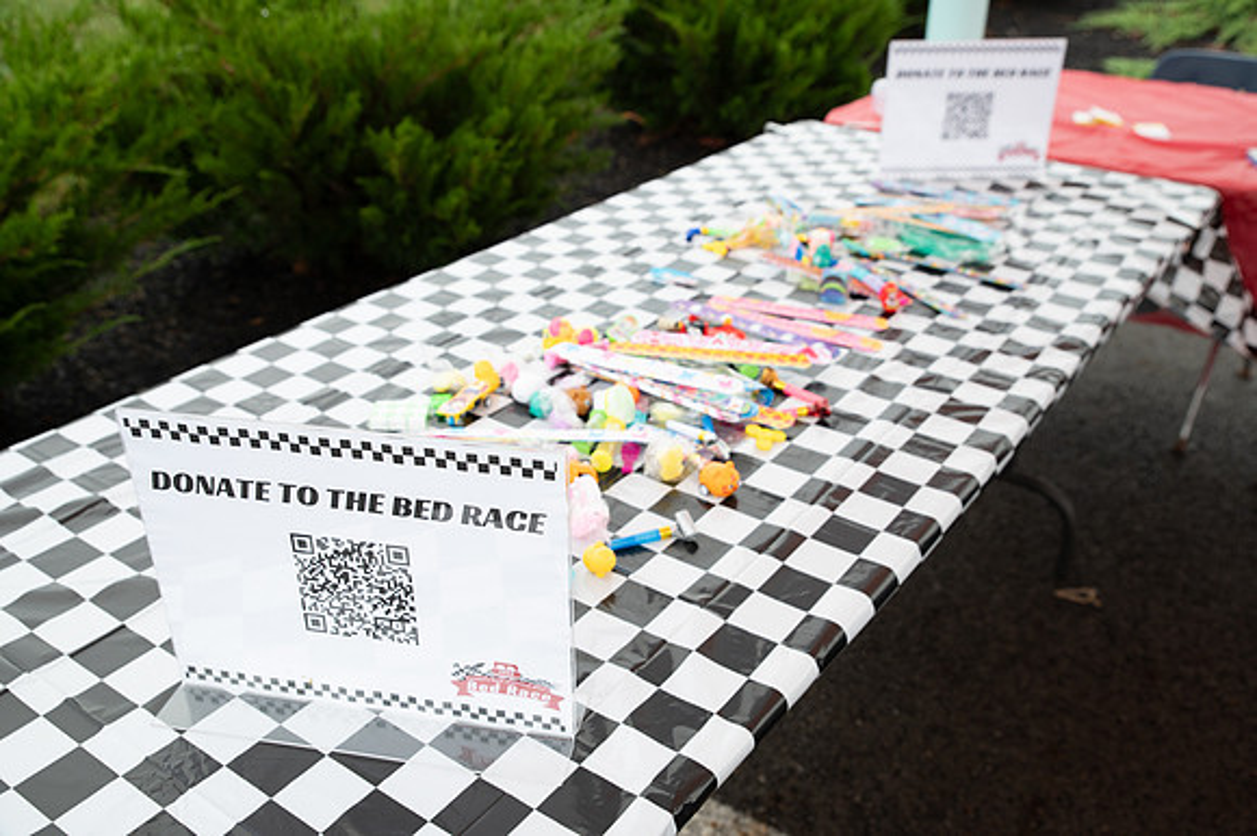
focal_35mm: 35
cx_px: 628
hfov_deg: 54.5
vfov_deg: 37.8
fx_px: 1221
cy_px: 418
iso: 640
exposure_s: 1/160
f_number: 5
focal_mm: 35
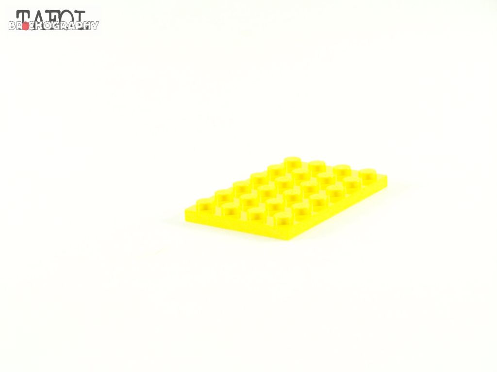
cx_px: 248
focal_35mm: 117
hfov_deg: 16.8
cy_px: 186
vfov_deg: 12.7
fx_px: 1680
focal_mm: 19.4
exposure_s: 1/60
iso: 400
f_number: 3.6
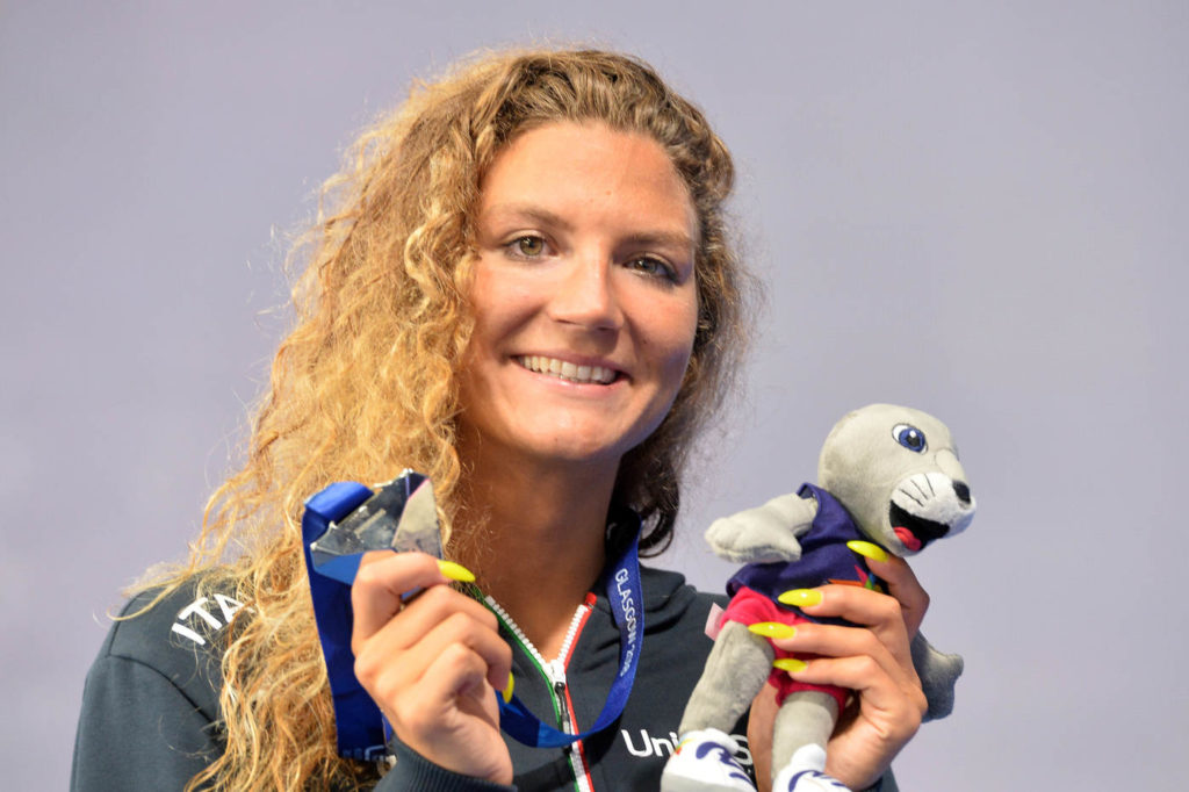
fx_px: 6603
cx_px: 594
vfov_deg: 6.9
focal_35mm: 200
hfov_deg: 10.3
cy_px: 396
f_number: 4.5
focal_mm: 200
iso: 2000
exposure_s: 1/200
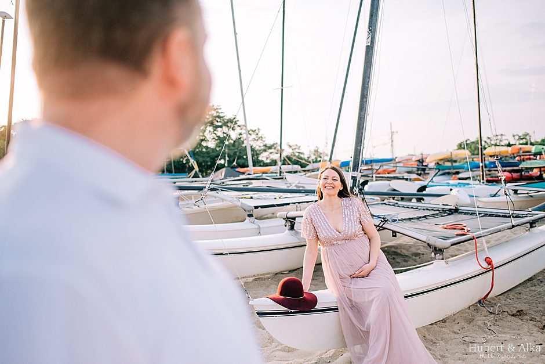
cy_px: 182
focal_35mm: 35
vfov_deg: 37.9
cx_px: 272
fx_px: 530
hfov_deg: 54.4
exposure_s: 1/6400
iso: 640
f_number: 1.8
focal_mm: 35
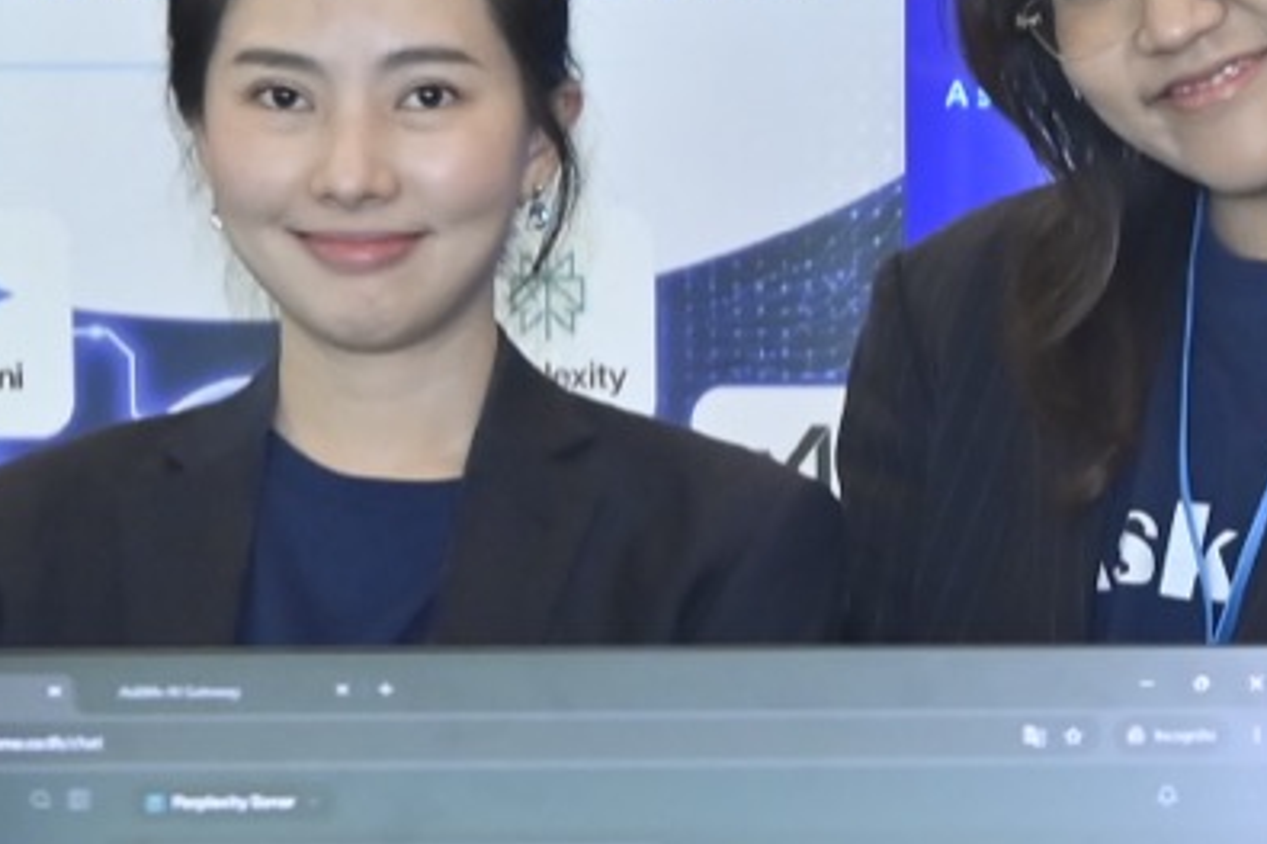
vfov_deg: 7.7
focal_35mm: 177
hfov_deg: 11.1
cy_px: 549
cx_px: 1953
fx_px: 6227
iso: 1600
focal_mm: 35
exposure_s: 1/125
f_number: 4
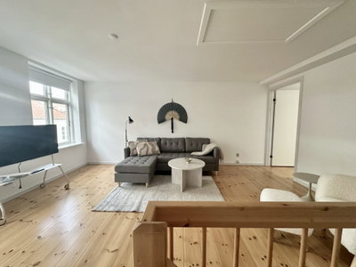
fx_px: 144
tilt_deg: -4.9
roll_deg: -0.2
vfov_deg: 85.7
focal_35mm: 14
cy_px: 134
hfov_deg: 102.1
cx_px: 178
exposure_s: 1/80
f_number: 2.2
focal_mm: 2.22
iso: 320
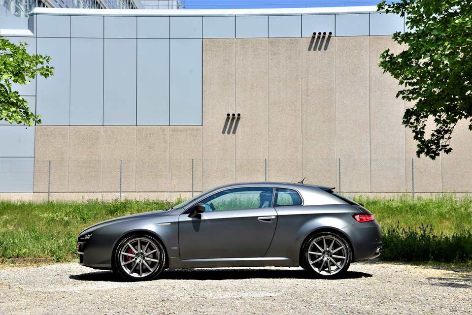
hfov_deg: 34.5
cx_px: 236
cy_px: 158
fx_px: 761
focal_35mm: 58
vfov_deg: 23.4
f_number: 8
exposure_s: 1/200
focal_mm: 58
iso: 100
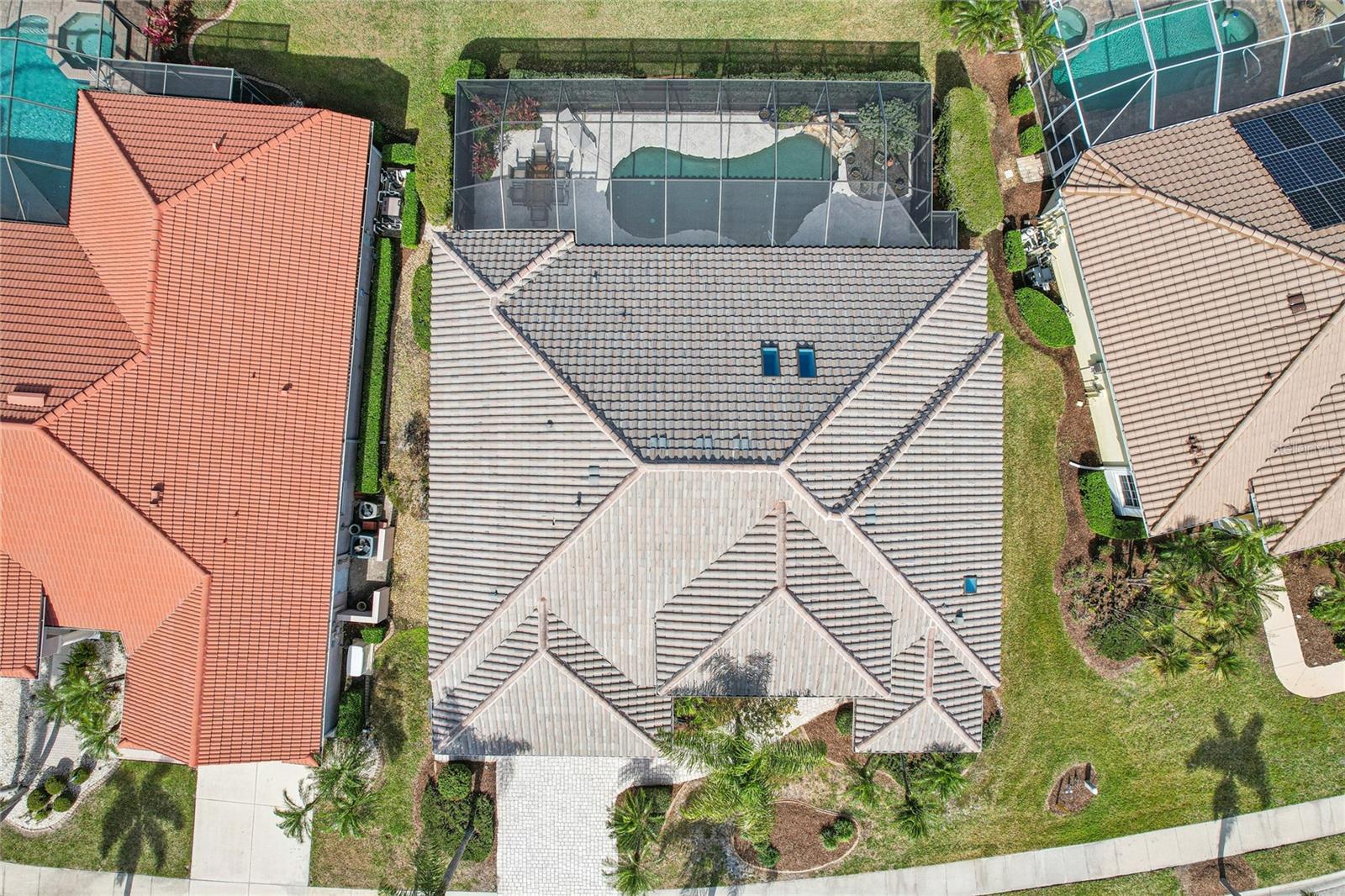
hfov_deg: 78.6
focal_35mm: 22
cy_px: 448
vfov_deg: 57.2
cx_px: 672
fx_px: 822
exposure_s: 1/1500
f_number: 2.8
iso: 120
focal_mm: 8.4
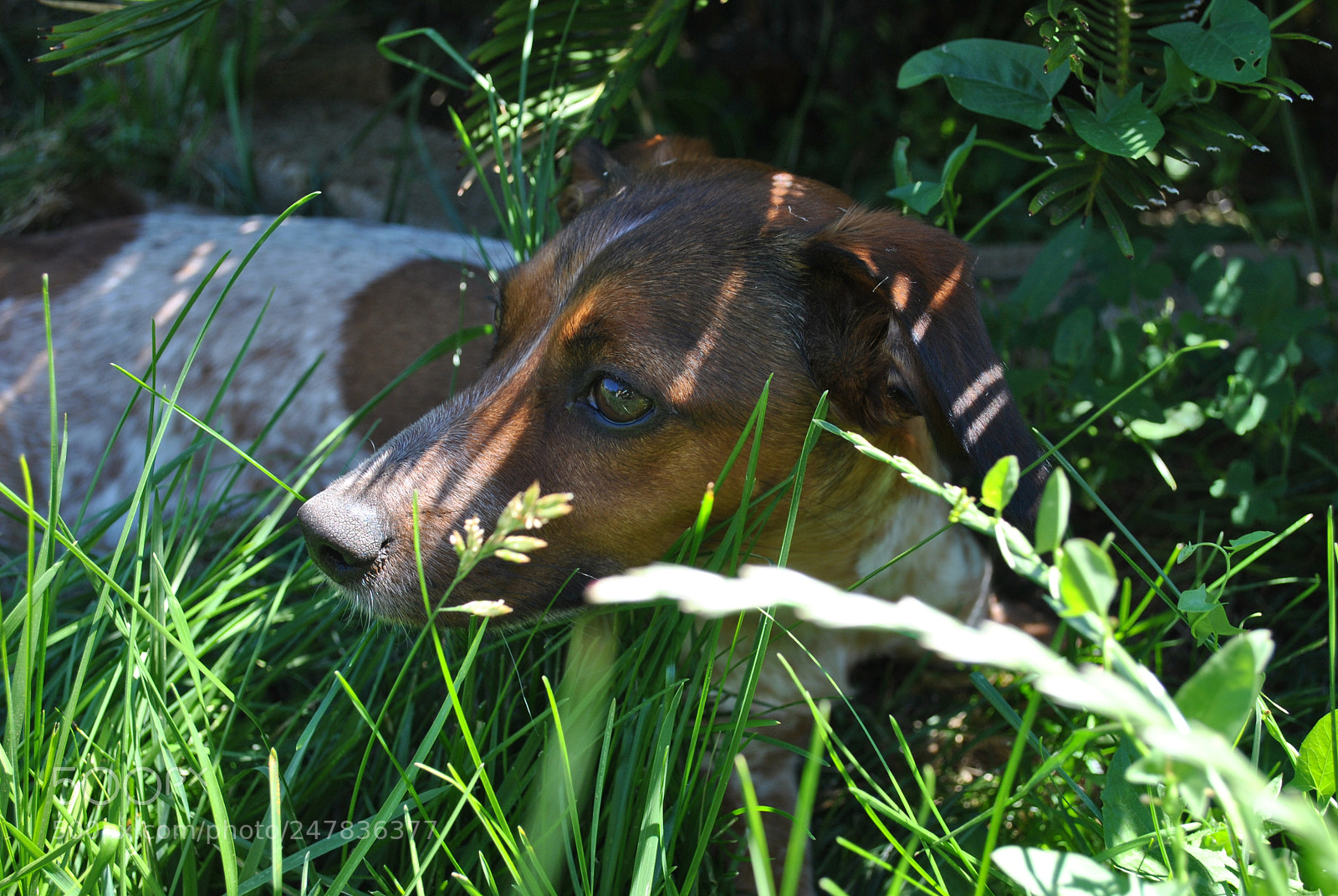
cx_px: 669
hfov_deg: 41.1
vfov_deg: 28.2
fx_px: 1786
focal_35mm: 48
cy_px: 448
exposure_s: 1/125
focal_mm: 32
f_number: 5.6
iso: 180
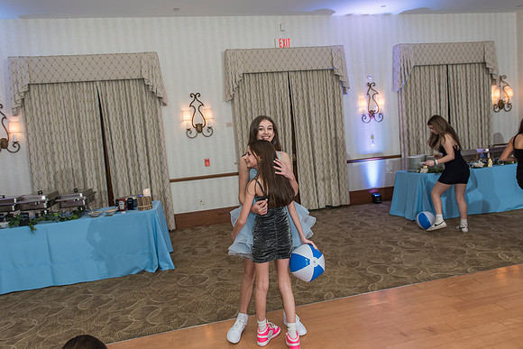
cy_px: 167
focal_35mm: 25
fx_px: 370
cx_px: 263
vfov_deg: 50.5
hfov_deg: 70.5
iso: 800
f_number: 4
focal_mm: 24
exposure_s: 1/100
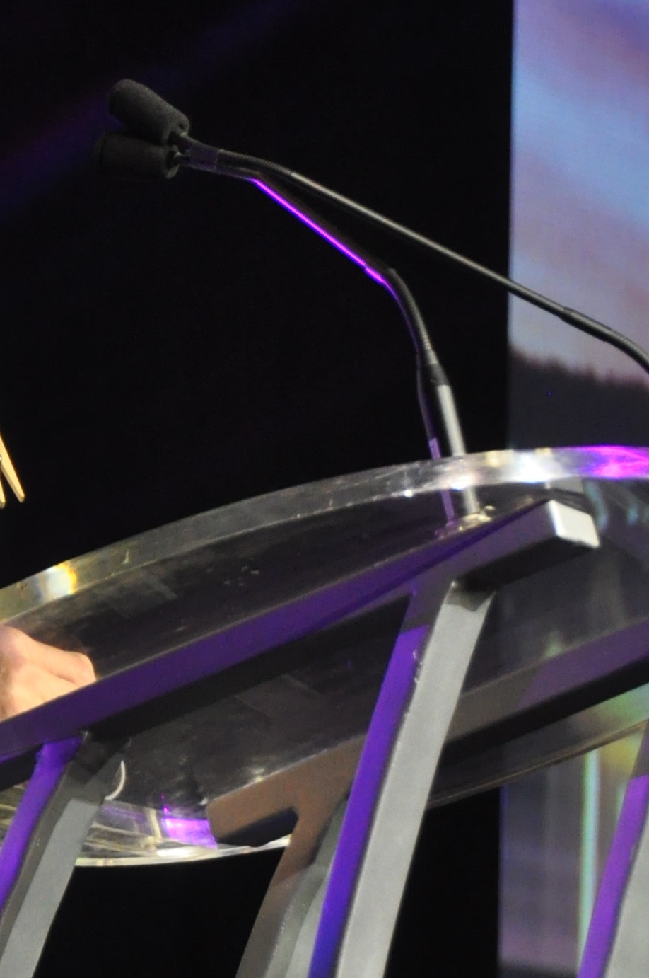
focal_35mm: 396
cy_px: 643
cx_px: -76
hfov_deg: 3.5
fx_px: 10722
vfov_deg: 5.2
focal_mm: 85
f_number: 5.6
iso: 1000
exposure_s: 1/30
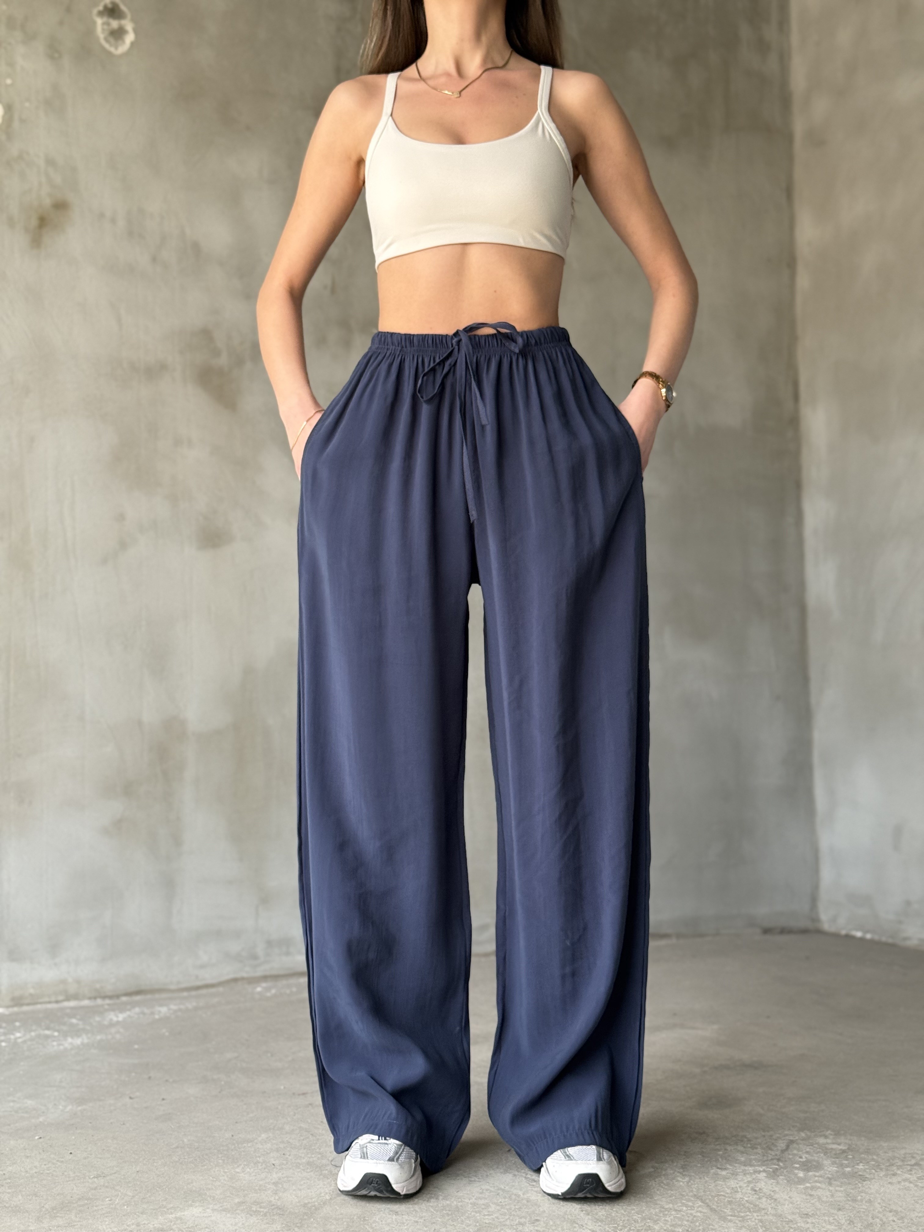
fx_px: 1708
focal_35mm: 48
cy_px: 616
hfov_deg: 30.3
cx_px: 462
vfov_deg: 39.7
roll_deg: -0.2
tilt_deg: +2.0
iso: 100
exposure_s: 1/60
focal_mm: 6.76
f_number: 1.78
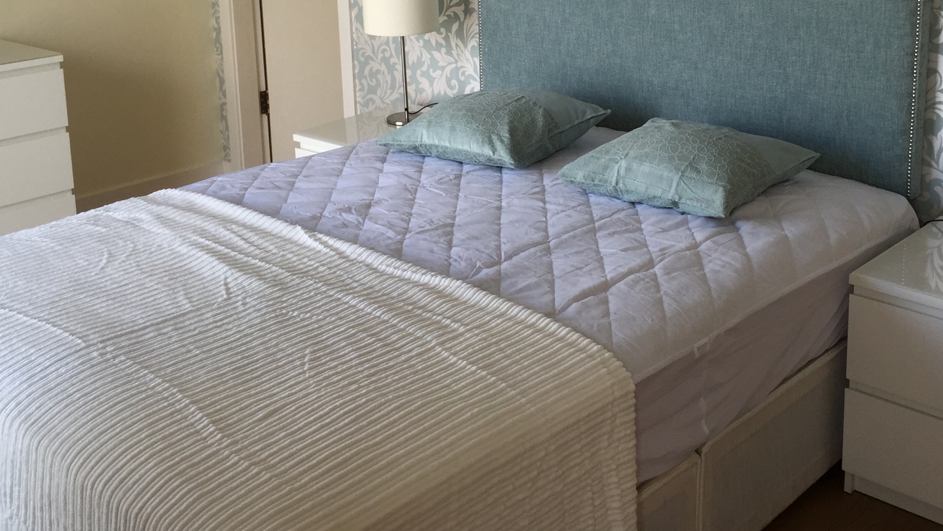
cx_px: 543
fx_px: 1125
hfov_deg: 45.3
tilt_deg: -10.9
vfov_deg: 25.9
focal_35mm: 45
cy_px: 78
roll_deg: +0.9
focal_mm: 4.15
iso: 32
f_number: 2.2
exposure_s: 1/100
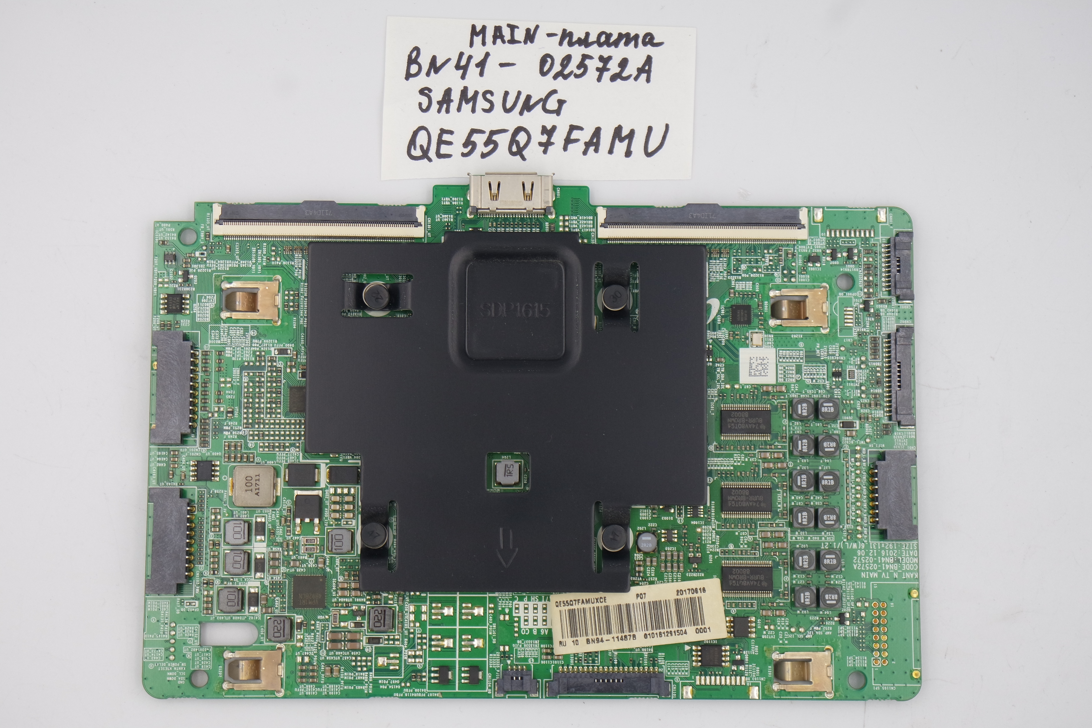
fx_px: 2184
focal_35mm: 72
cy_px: 364
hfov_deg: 28.1
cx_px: 546
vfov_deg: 18.9
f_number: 5.6
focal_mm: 27
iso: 200
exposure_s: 1/80
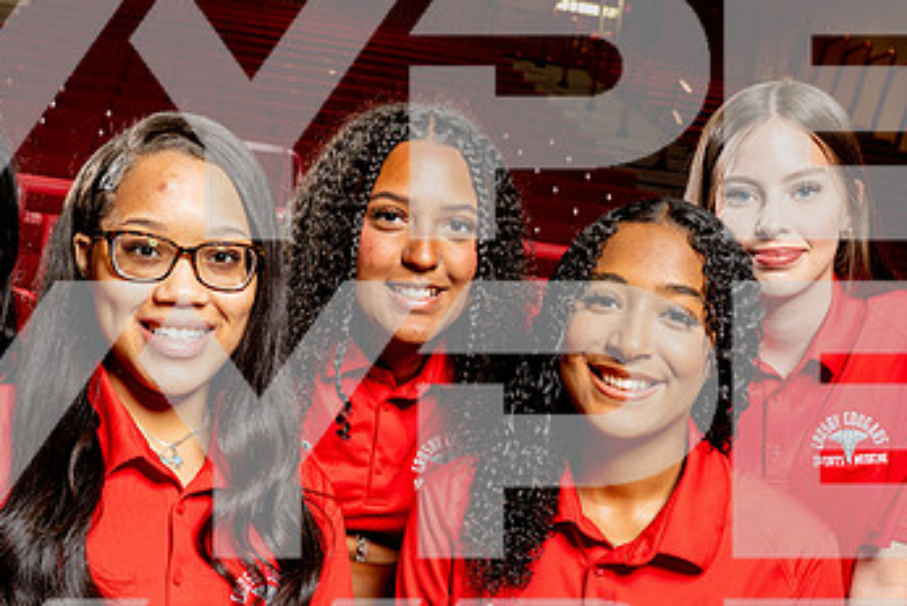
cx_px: 367
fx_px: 1311
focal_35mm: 52
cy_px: 421
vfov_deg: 25.8
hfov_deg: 38.0
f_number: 8
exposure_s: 1/125
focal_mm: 31
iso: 400
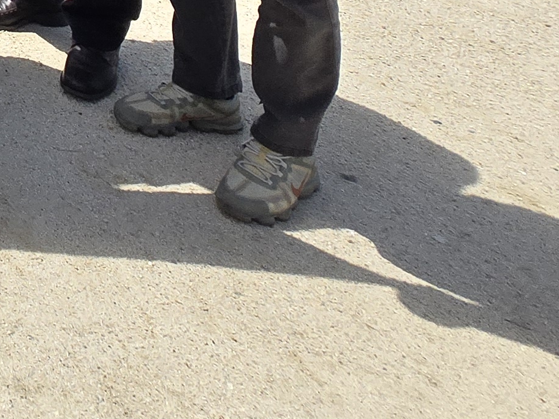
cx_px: -394
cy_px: -435
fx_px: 920
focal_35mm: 57
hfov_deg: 22.8
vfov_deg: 17.6
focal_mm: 1.7
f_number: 2.2
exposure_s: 1/1078
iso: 25
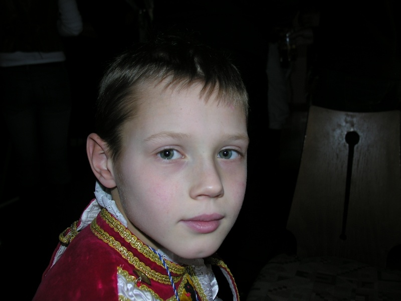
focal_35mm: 35
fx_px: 405
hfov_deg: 52.6
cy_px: 150
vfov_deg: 40.7
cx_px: 200
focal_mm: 8.9
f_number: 2.8
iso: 50
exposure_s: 1/60.1
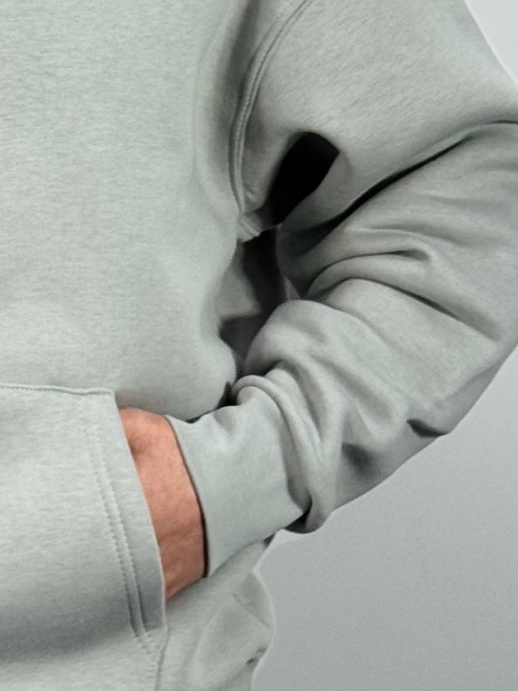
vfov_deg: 11.0
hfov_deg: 8.3
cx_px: -109
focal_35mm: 178
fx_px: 3552
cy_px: -13
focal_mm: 6.76
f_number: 1.78
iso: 64
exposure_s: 1/192
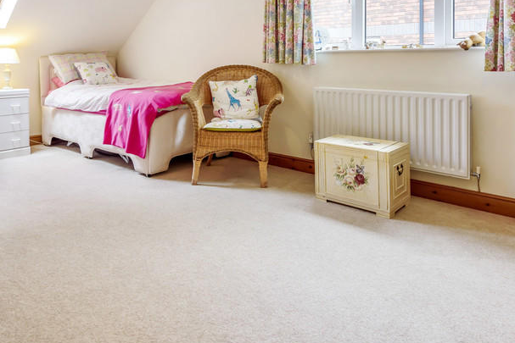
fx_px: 386
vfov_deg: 45.2
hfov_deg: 67.2
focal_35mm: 27
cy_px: 62
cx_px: 231
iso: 250
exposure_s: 1/50
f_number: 8
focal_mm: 16
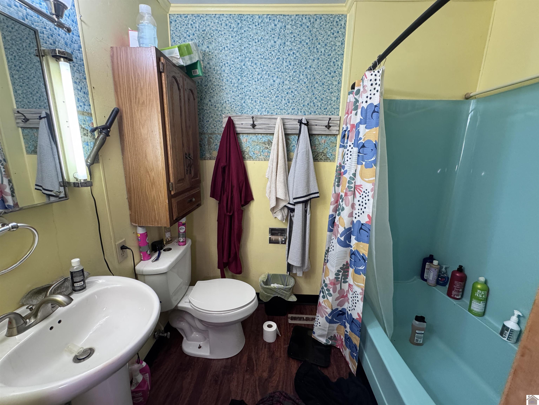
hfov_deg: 102.1
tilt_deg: -12.9
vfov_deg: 85.7
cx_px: 270
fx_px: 218
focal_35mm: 14
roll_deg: -0.8
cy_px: 202
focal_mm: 2.22
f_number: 2.2
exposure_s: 1/120
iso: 250
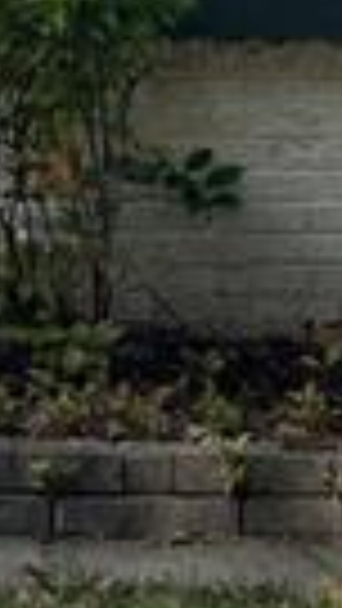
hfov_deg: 5.7
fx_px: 3335
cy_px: -757
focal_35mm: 207
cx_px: -400
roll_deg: -1.7
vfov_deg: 9.5
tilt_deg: +5.1
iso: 32
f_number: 1.6
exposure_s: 1/2083
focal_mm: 5.1
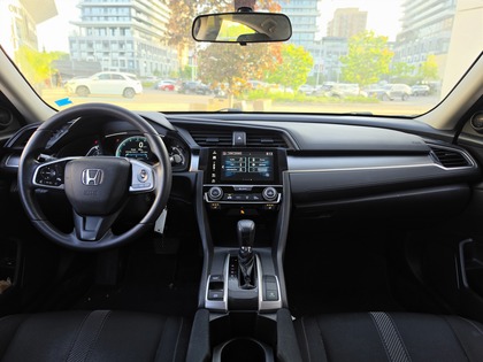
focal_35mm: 23
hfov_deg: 73.9
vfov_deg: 58.9
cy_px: 181
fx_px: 321
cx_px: 242
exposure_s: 1/180
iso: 25
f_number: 1.4
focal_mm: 6.5
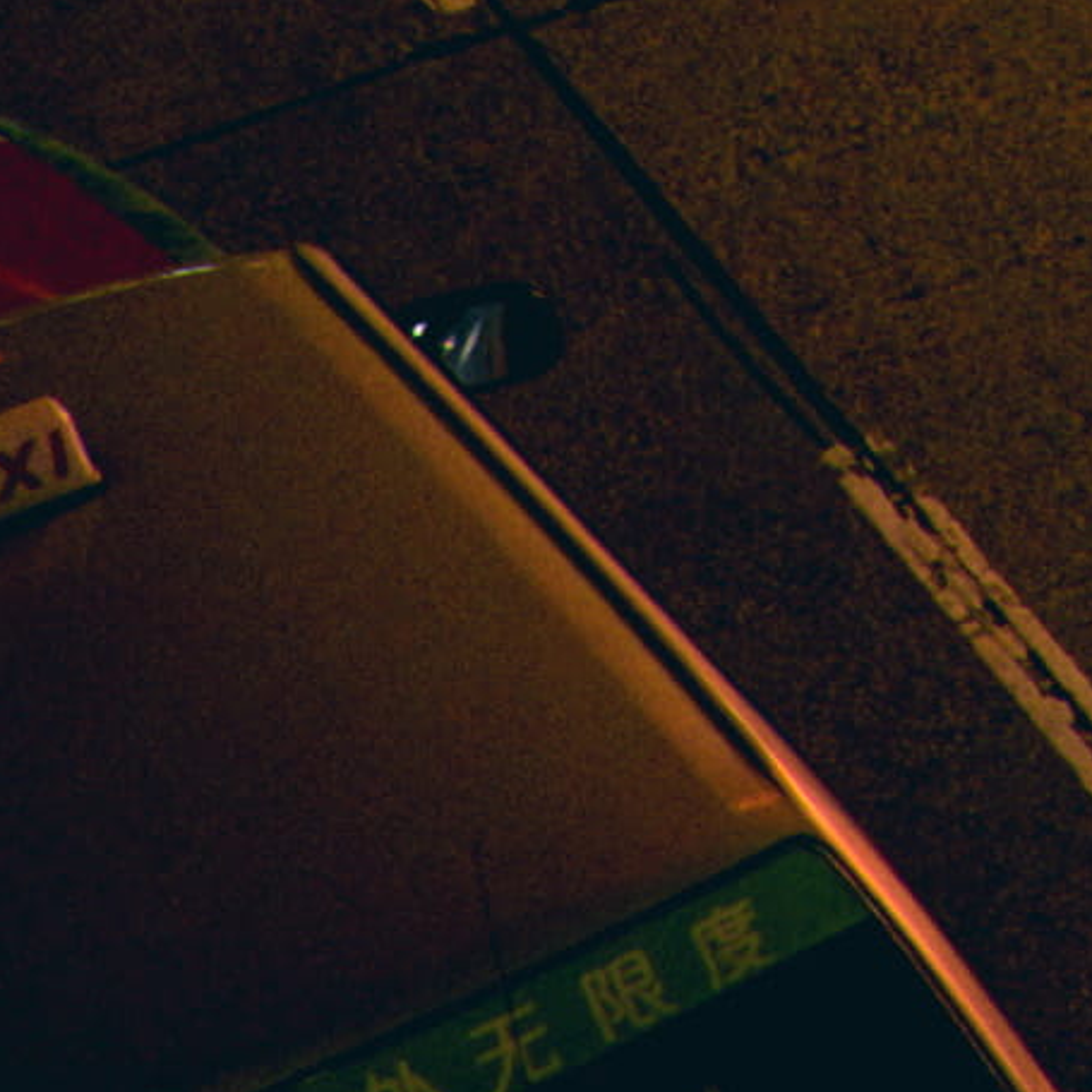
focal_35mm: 320
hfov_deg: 5.1
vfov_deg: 4.8
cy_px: -3773
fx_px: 11421
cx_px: 3792
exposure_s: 1/125
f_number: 5
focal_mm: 23
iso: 1000
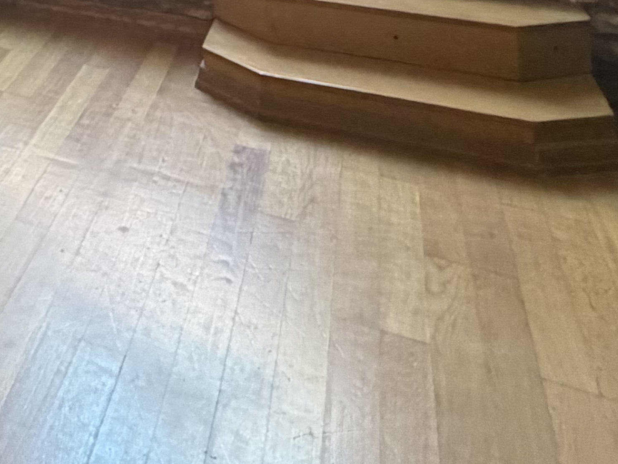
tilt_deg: +1.9
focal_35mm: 54
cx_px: -294
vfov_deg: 20.6
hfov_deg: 26.5
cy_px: -330
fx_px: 964
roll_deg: +3.1
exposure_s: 1/60
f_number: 2.2
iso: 400
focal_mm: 2.22
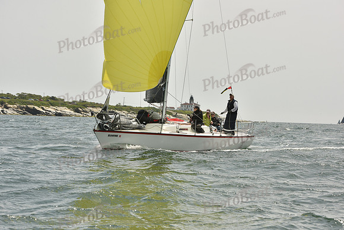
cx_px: 172
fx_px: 822
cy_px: 115
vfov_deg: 15.9
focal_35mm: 86
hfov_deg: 23.6
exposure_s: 1/1600
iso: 400
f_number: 10
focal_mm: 86
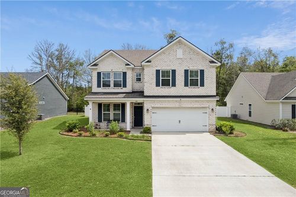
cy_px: 98
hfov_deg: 78.6
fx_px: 181
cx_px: 148
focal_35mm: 22
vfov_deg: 57.2
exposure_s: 1/3000
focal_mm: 8.38
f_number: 2.8
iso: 110
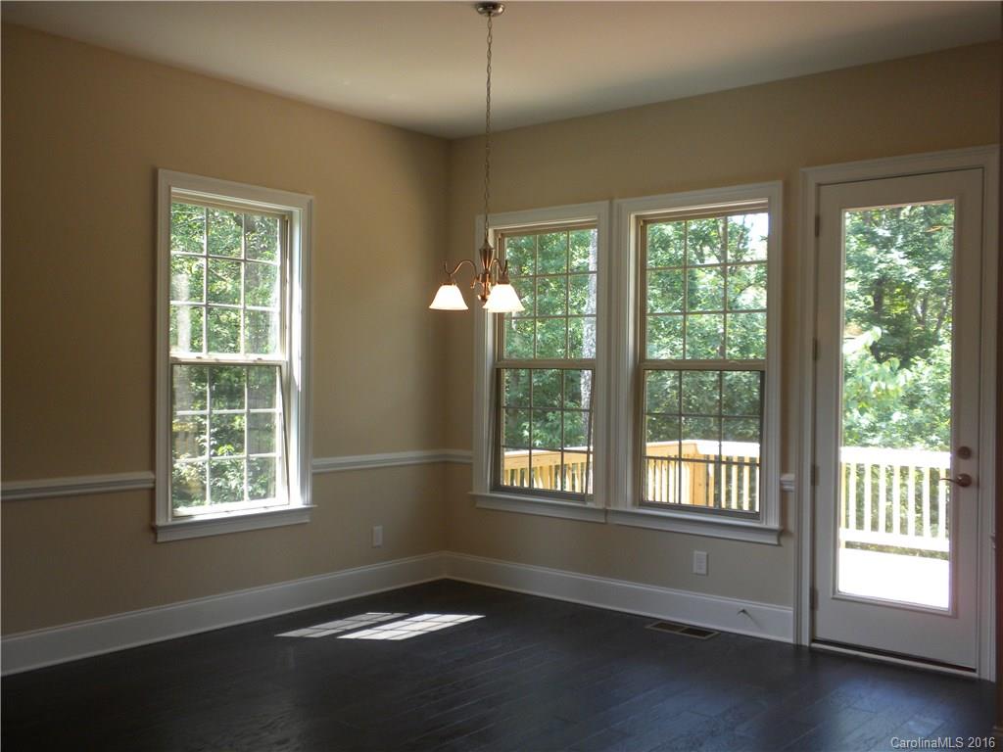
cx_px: 502
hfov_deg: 50.1
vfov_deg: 38.7
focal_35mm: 37
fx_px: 1072
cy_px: 376
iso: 118
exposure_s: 1/61.8
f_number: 3.5
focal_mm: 6.6
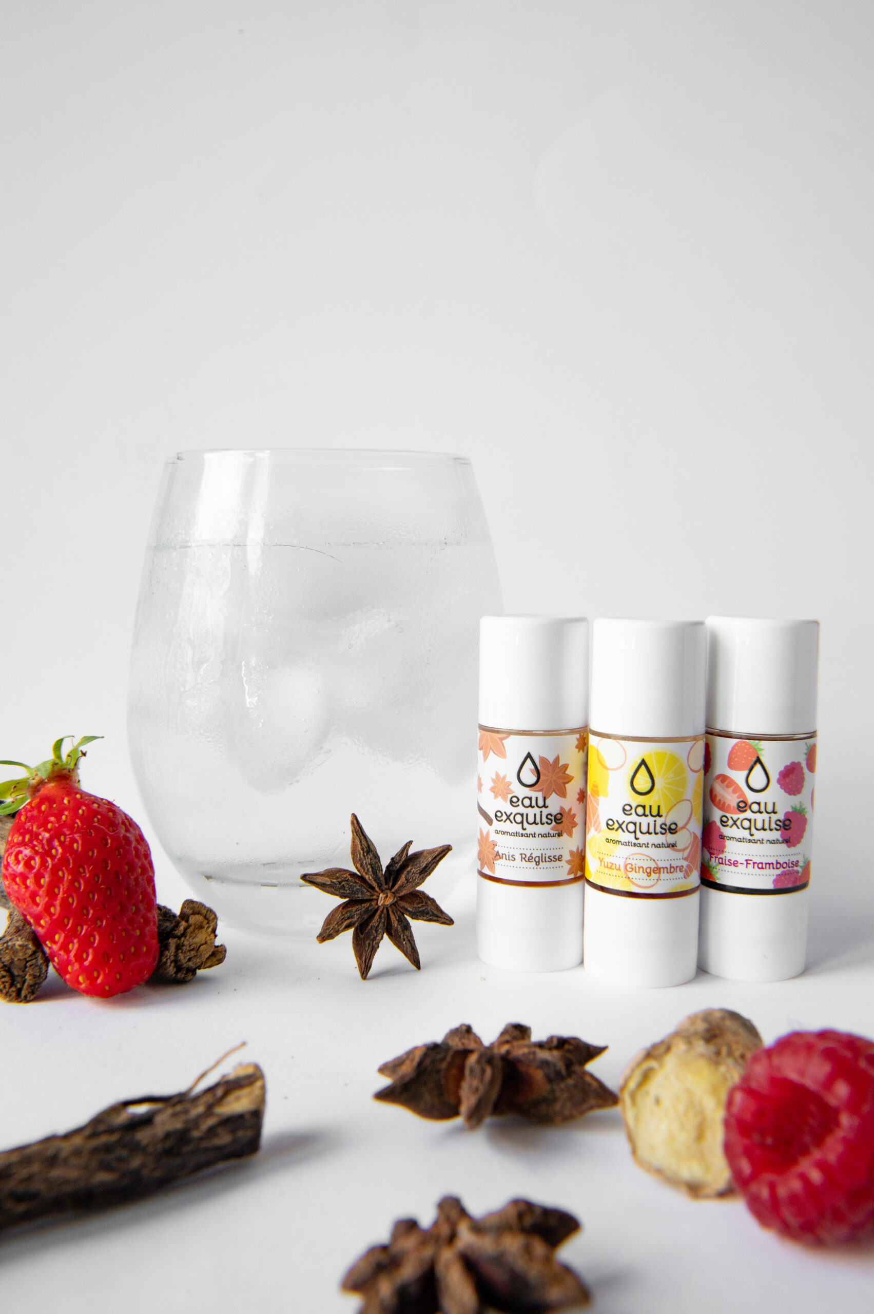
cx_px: 437
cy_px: 657
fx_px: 1240
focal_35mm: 34
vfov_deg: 55.8
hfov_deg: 38.8
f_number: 16
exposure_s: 1/80
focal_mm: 34
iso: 640
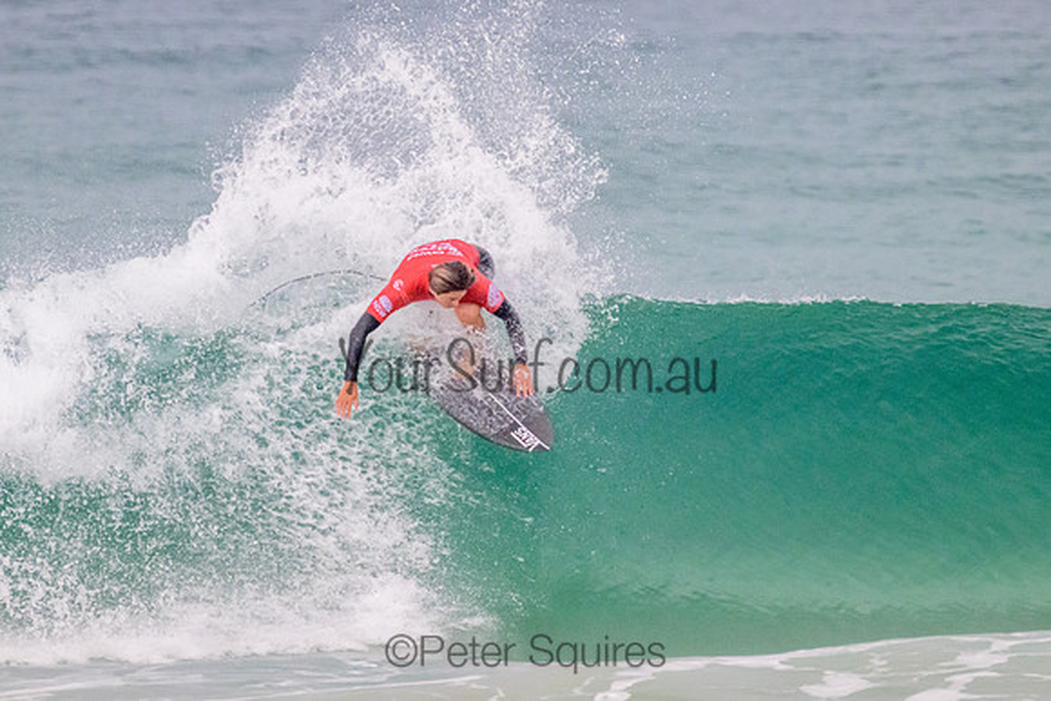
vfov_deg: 1.4
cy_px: 282
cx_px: 512
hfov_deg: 2.1
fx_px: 28584
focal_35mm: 979
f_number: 11
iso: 5000
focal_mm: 800
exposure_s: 1/2000
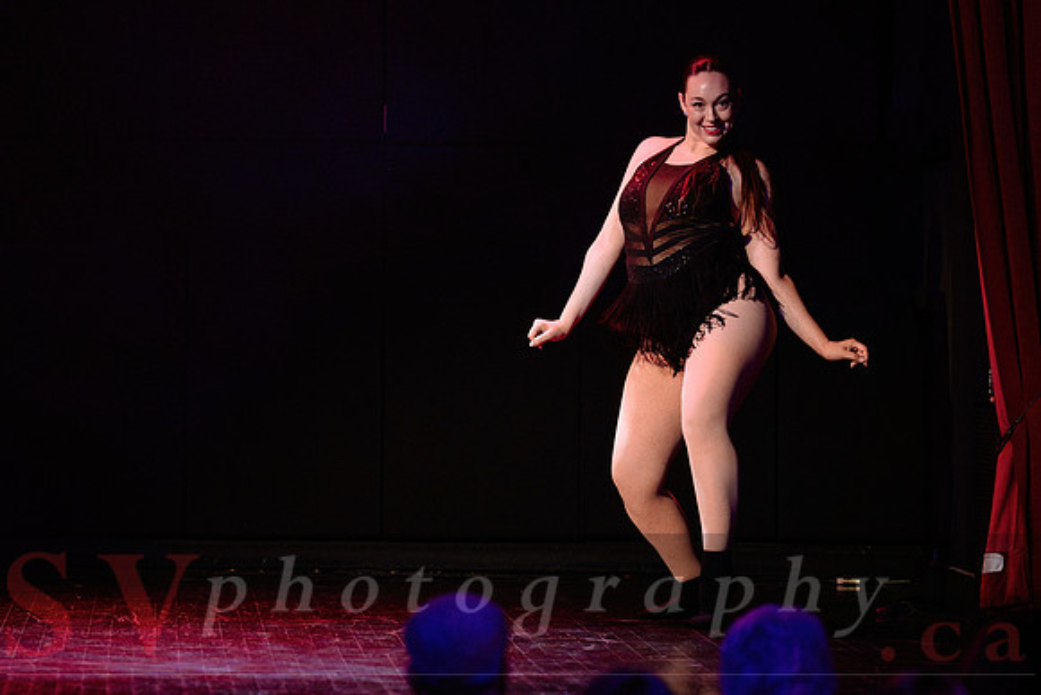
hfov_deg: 9.9
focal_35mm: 208
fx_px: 6026
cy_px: 212
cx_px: 318
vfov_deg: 6.6
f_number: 2.8
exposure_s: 1/200
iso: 1600
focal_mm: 150
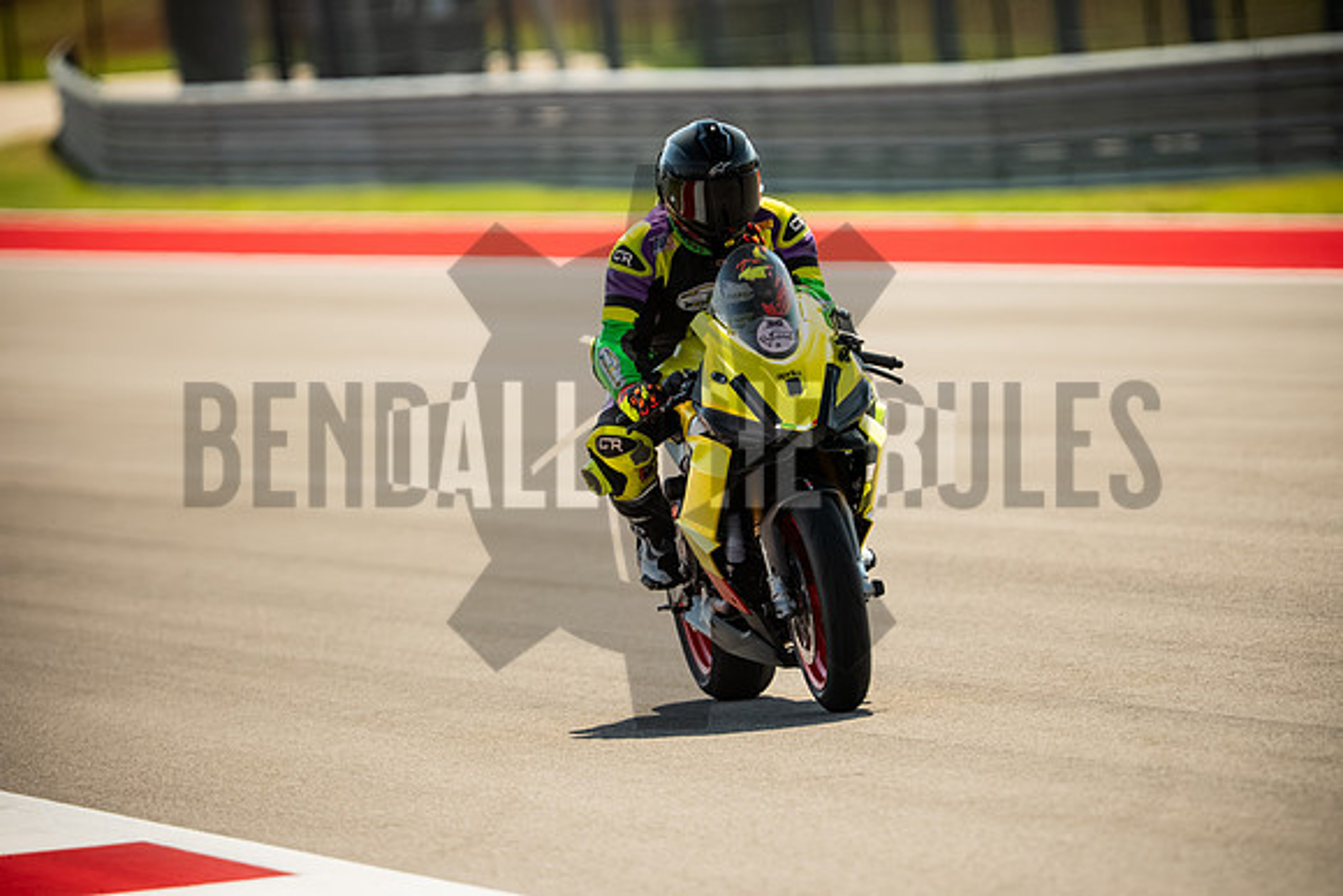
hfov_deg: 4.9
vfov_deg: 3.3
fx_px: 15671
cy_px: 448
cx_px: 672
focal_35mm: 420
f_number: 2.8
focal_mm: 280
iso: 1600
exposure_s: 1/8000
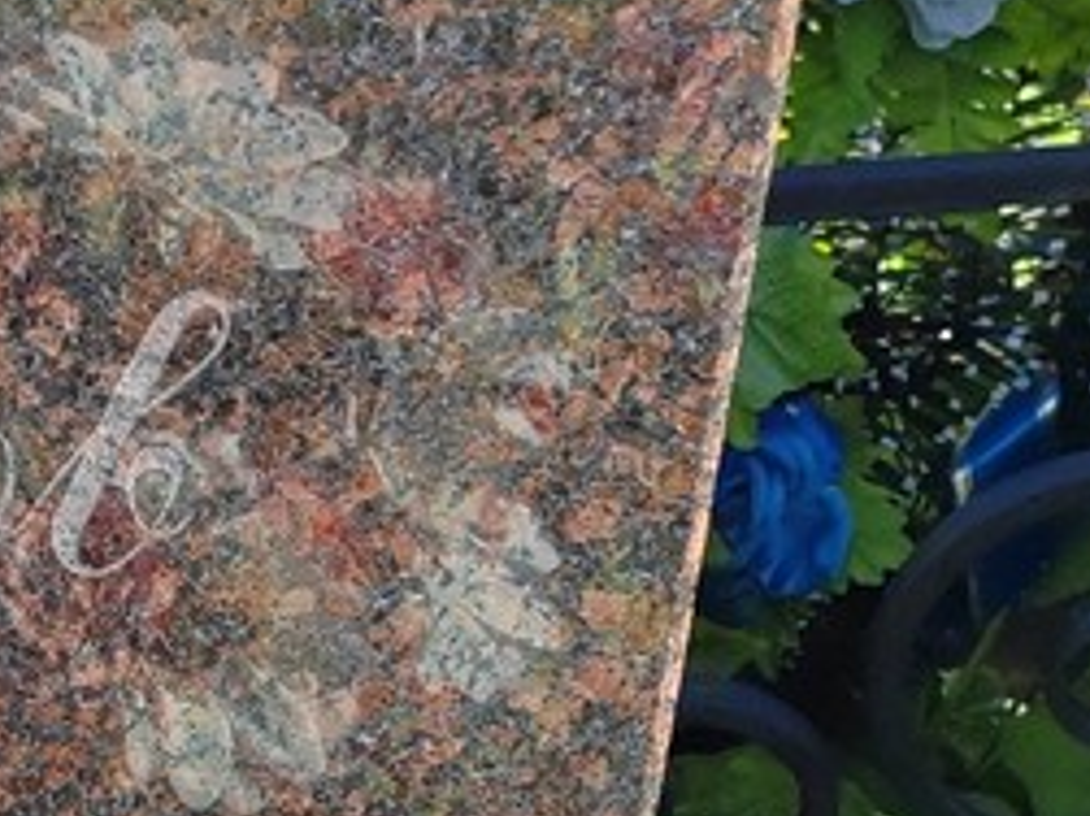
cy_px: 1098
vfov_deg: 16.1
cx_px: -22
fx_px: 2707
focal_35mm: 86
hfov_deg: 21.9
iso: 100
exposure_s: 1/980
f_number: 1.9
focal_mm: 5.52
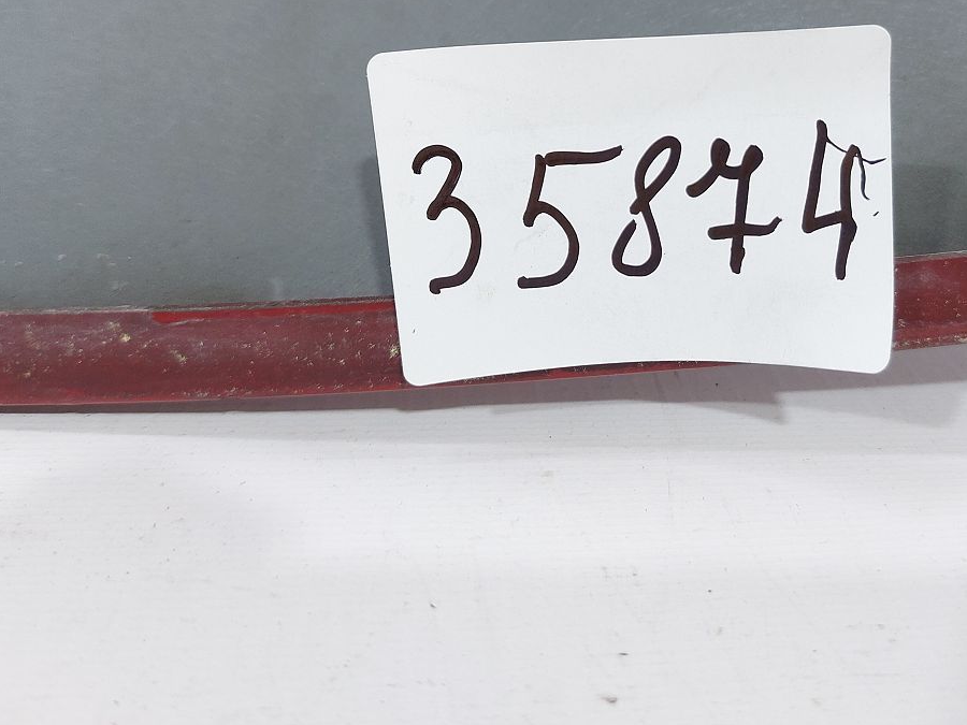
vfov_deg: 37.6
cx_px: 588
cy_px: 169
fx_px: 1034
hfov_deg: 49.8
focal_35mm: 37
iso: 64
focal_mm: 5.23
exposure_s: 1/50
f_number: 1.8
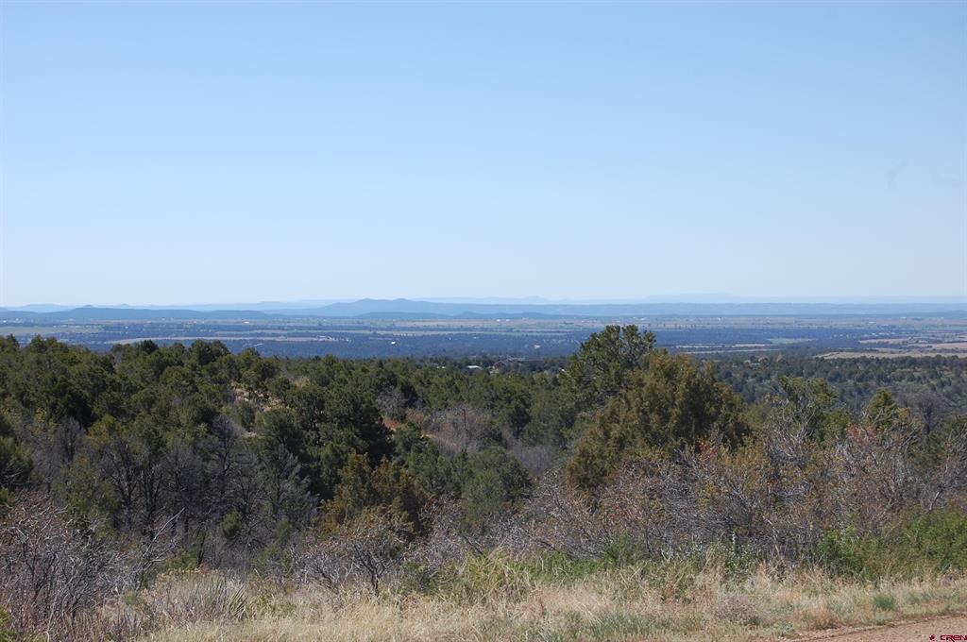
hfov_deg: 24.6
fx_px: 2213
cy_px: 321
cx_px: 484
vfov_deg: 16.5
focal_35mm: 82
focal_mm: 55
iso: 200
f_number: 9
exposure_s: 1/320
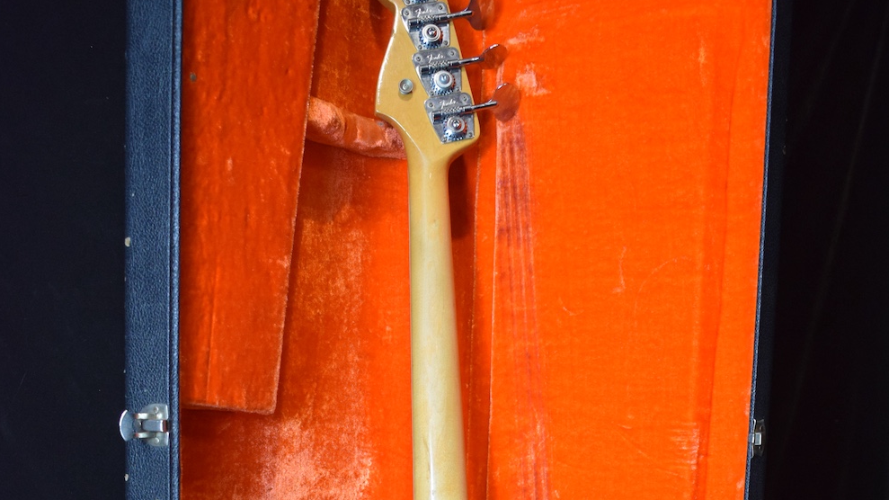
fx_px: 1291
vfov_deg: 20.6
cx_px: 445
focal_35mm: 55
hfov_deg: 38.0
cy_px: 578
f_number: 3.8
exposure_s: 1/60
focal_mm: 23
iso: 1250
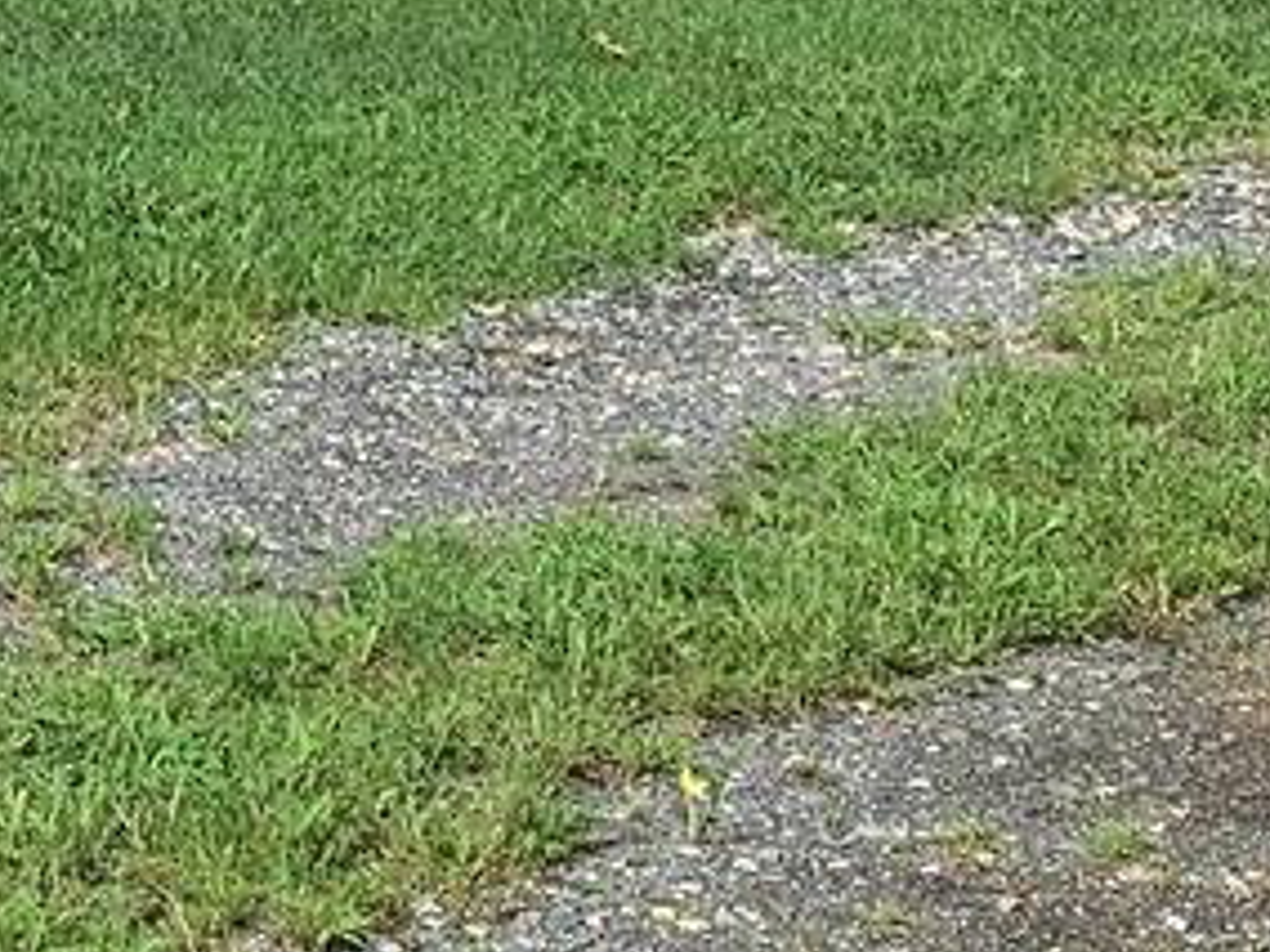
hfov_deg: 14.5
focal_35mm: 132
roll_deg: -1.5
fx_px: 4843
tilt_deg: +1.0
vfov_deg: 10.4
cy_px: -925
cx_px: -250
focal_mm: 4.25
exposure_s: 1/2755
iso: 25
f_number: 1.8
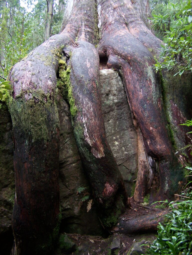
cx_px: 96
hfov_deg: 37.8
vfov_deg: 49.0
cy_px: 128
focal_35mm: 38
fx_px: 281
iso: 160
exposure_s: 1/8
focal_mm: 6.3
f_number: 2.8
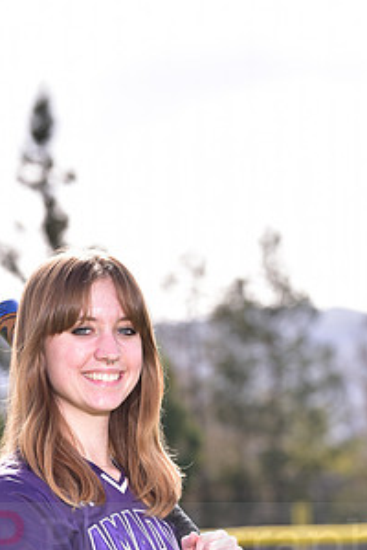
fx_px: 3547
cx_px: 173
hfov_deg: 5.9
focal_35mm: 232
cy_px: 528
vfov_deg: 8.8
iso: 100
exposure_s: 1/250
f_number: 5
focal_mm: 120
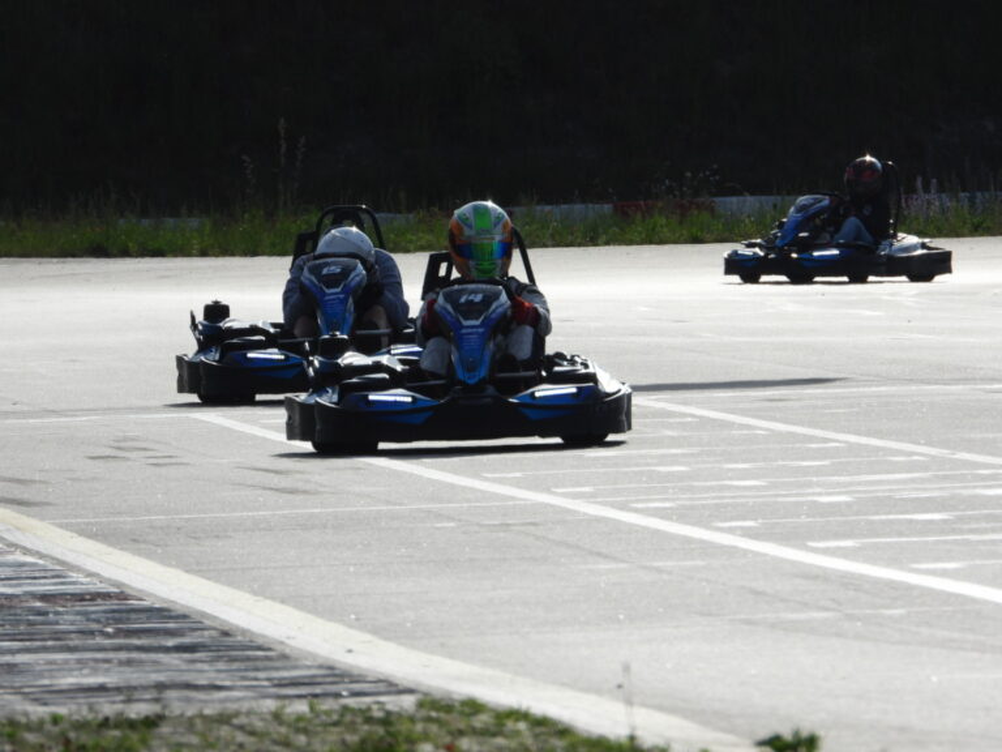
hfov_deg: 2.5
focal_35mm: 800
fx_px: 23157
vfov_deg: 1.9
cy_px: 376
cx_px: 501
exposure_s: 1/1250
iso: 100
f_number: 5.6
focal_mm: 144
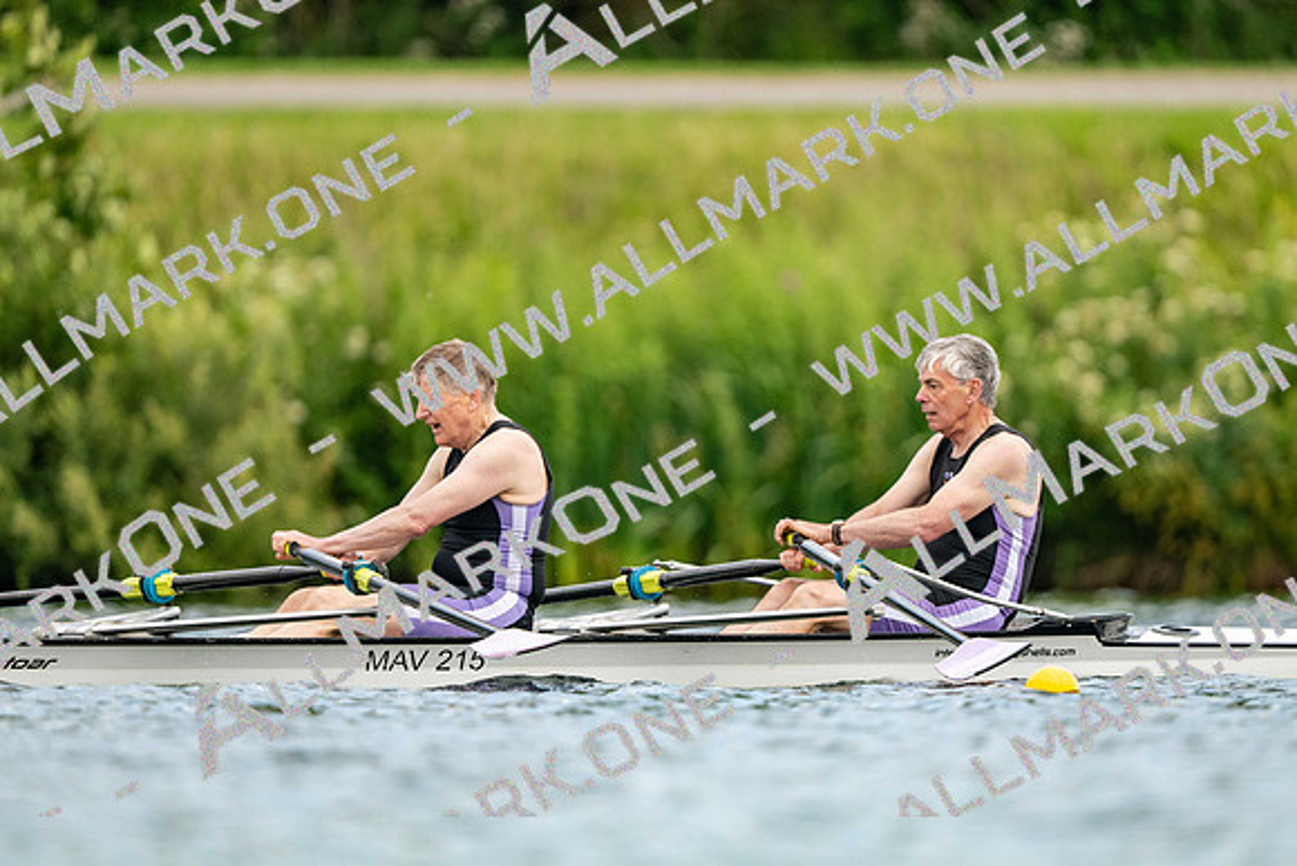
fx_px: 30269
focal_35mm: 840
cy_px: 433
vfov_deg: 1.6
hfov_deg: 2.5
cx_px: 648
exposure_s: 1/2500
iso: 1250
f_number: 5.6
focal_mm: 840
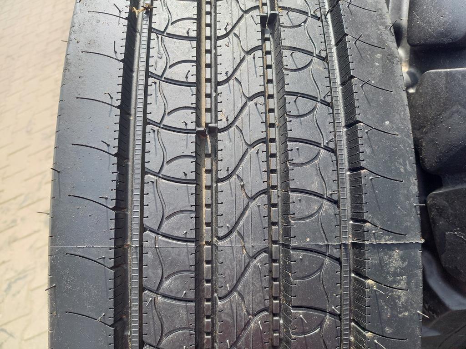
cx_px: 233
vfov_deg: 54.9
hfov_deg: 69.4
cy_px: 174
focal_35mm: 25
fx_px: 337
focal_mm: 4.65
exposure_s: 1/174
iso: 50
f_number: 1.8
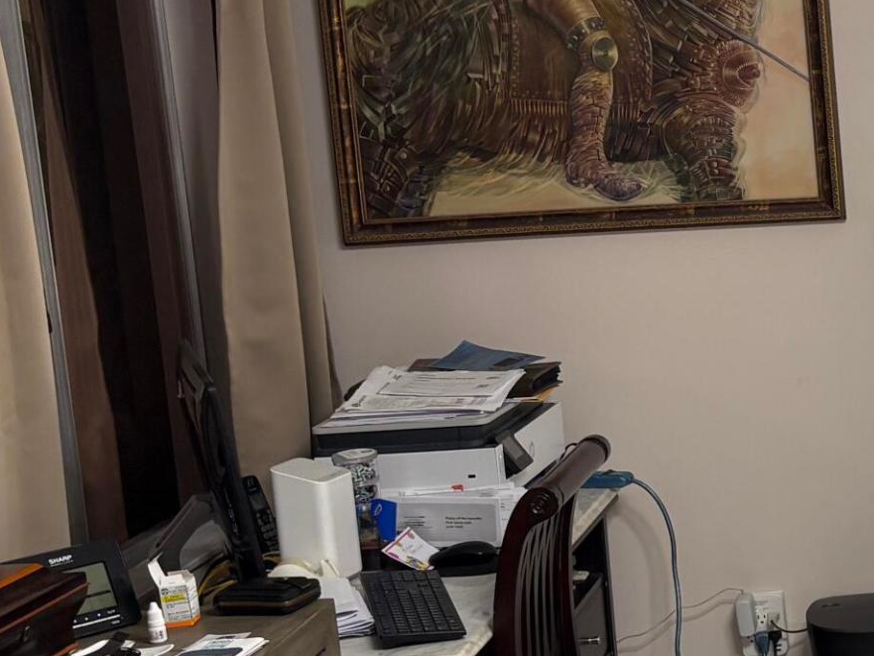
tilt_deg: -8.0
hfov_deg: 20.6
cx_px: 1192
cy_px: 328
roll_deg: +3.2
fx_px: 2146
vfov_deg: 17.4
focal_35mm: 85
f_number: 1.6
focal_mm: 5.96
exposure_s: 1/60
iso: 80
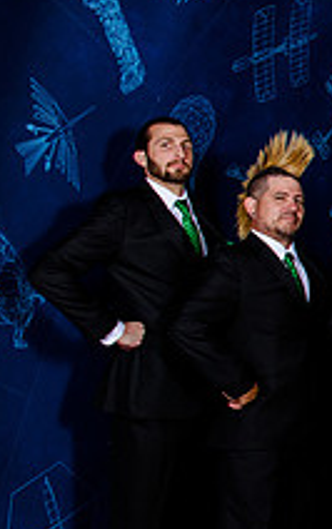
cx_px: 784
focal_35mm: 95
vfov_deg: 21.8
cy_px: 327
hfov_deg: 11.5
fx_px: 1372
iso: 640
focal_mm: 27
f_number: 6.3
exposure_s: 1/160
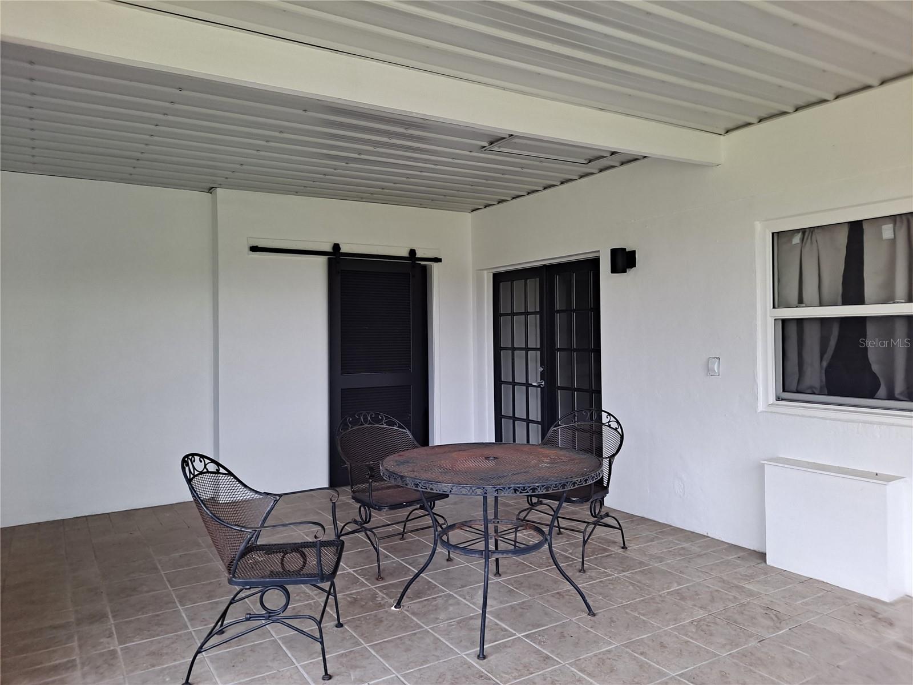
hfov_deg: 69.4
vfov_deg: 54.9
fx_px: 659
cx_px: 456
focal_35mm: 25
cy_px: 342
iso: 64
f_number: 2
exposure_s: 1/60
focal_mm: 4.6
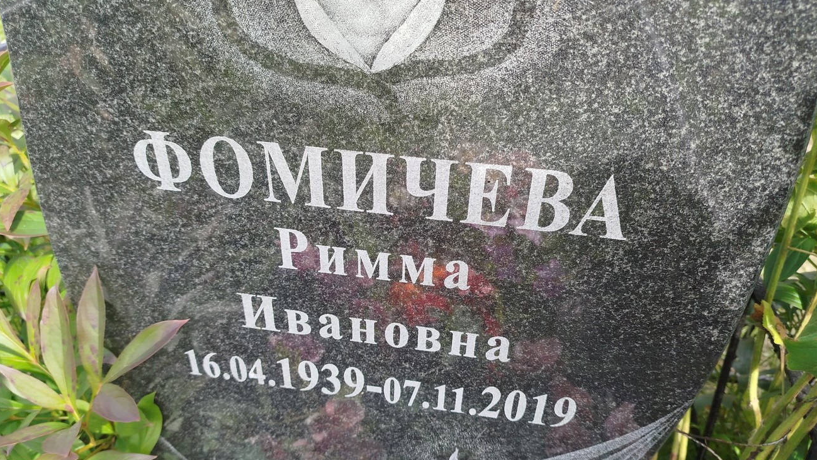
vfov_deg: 40.1
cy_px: 268
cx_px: 400
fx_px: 628
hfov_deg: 66.1
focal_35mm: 29
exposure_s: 1/225
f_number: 1.7
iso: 50
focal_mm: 5.31
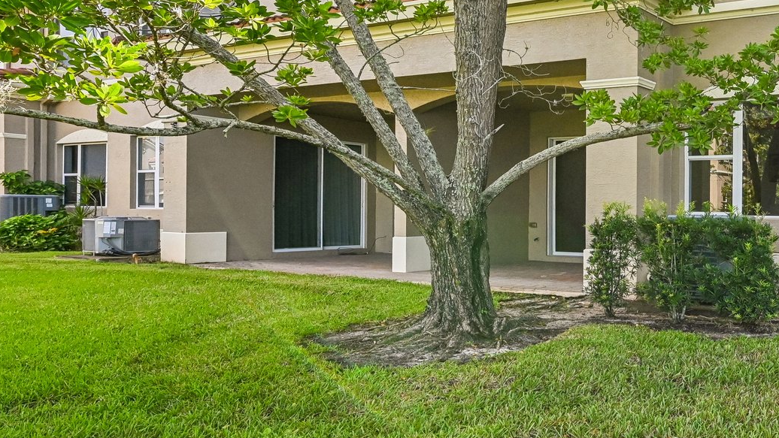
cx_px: 714
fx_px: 599
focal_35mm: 29
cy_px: 24
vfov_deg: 37.0
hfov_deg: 56.2
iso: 1600
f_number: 8
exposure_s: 1/1250
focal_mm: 14
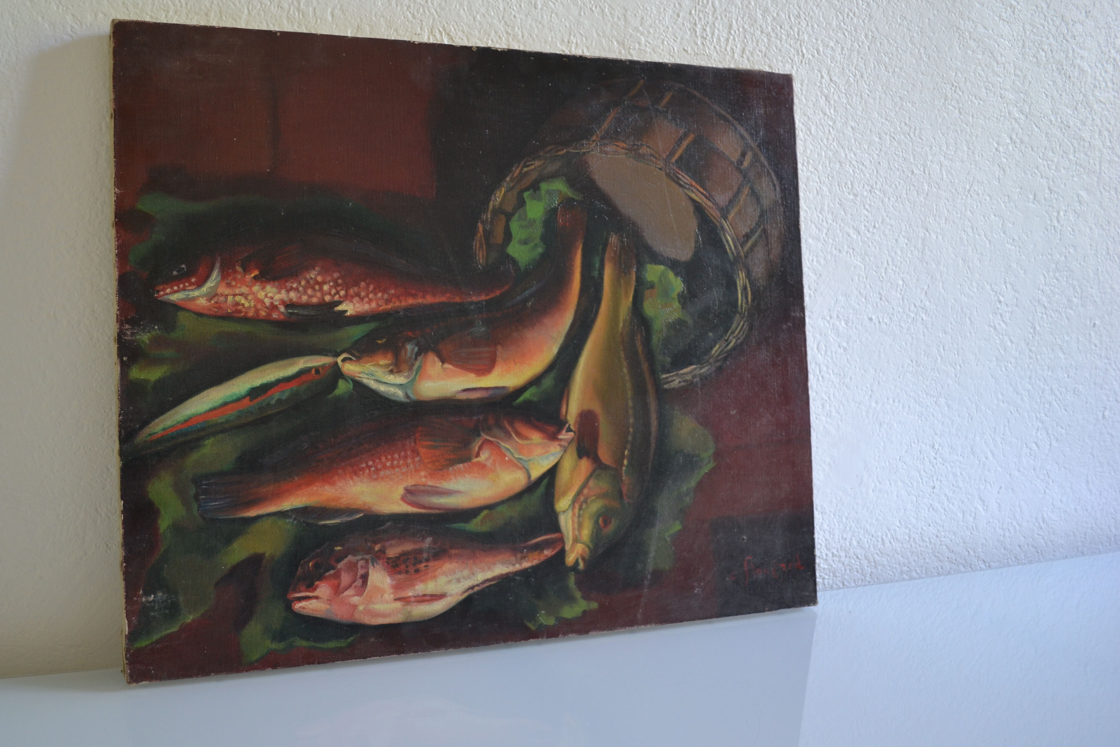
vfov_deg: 38.8
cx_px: 486
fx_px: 1058
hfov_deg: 55.6
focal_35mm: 34
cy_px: 336
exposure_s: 1/20
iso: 400
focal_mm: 20
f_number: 3.8
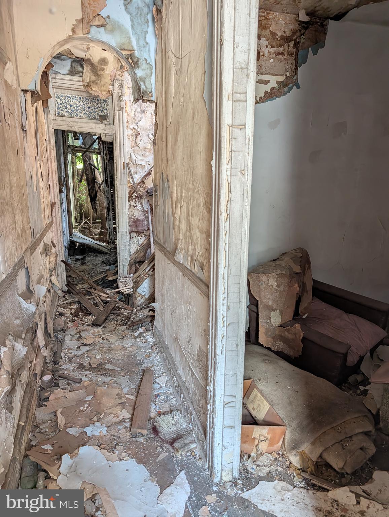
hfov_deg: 56.9
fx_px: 359
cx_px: 194
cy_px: 258
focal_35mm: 24
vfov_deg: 71.5
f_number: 1.68
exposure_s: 1/124
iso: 464
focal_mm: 6.9
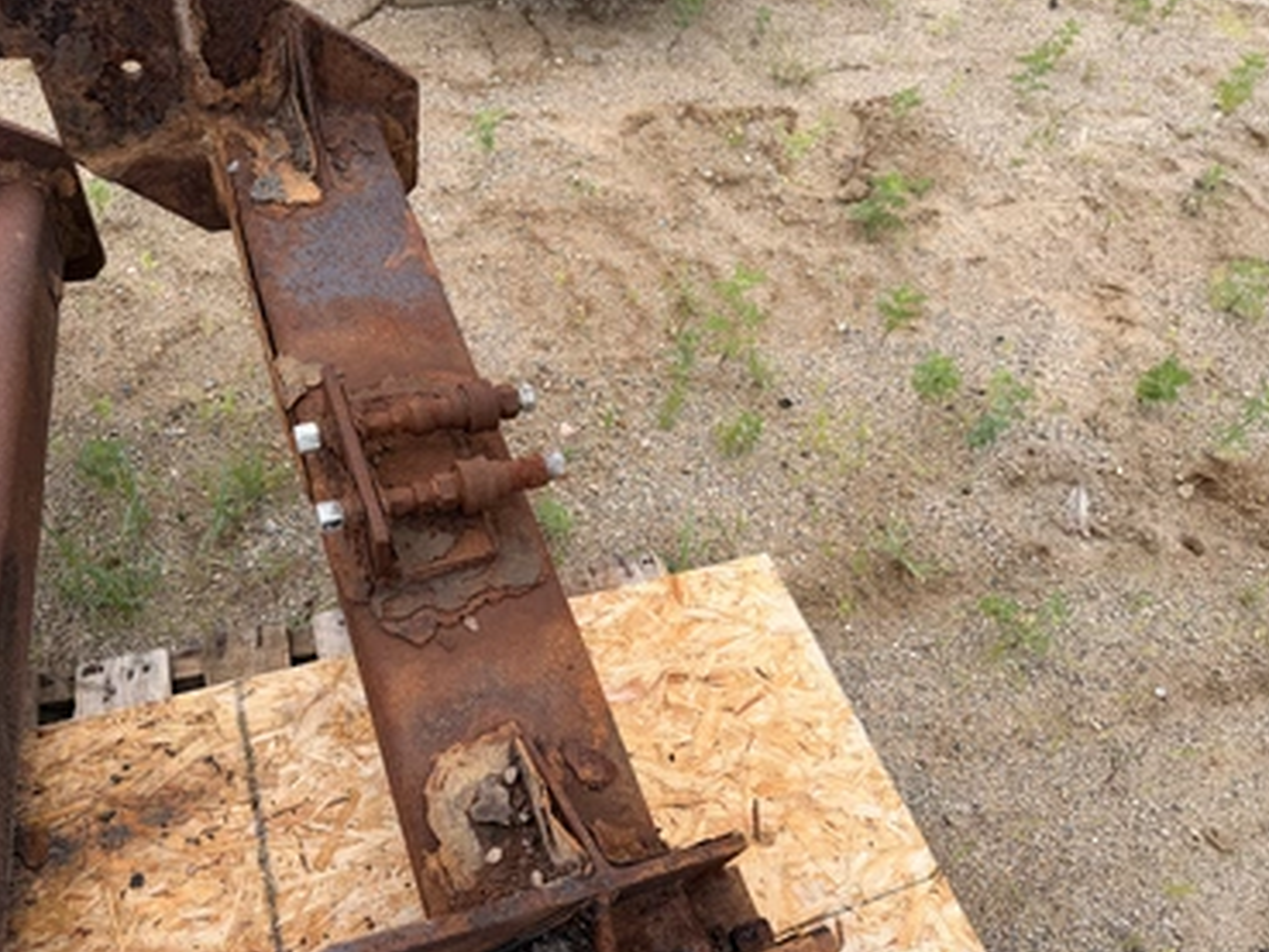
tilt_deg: -54.2
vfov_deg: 53.1
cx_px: 592
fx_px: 953
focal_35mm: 26
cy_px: 495
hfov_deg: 67.2
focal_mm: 6.76
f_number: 1.78
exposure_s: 1/689
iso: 80
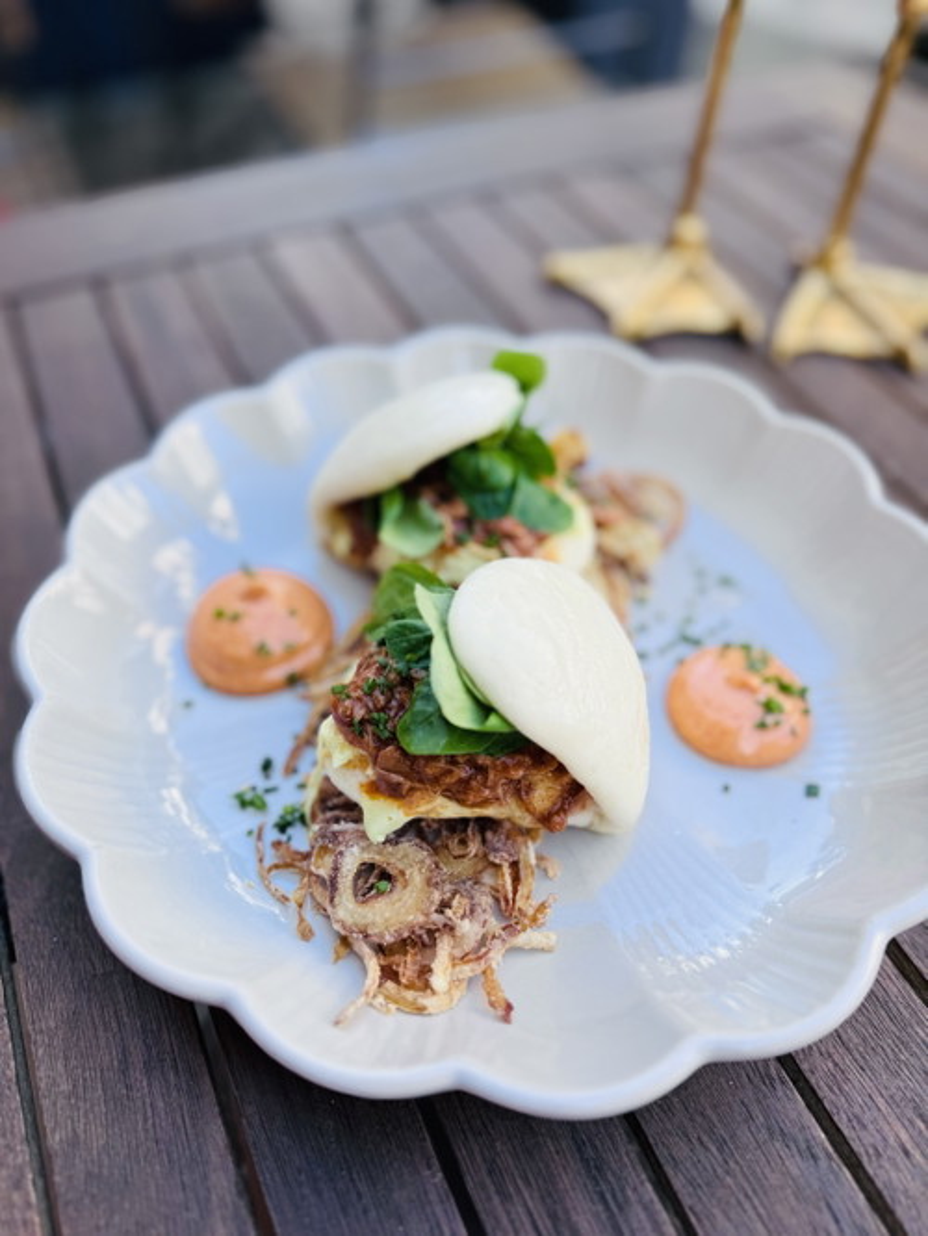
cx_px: 464
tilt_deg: -53.0
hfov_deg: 56.8
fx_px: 857
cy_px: 618
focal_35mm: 24
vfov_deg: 71.6
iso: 80
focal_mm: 6.76
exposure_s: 1/430
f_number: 1.78
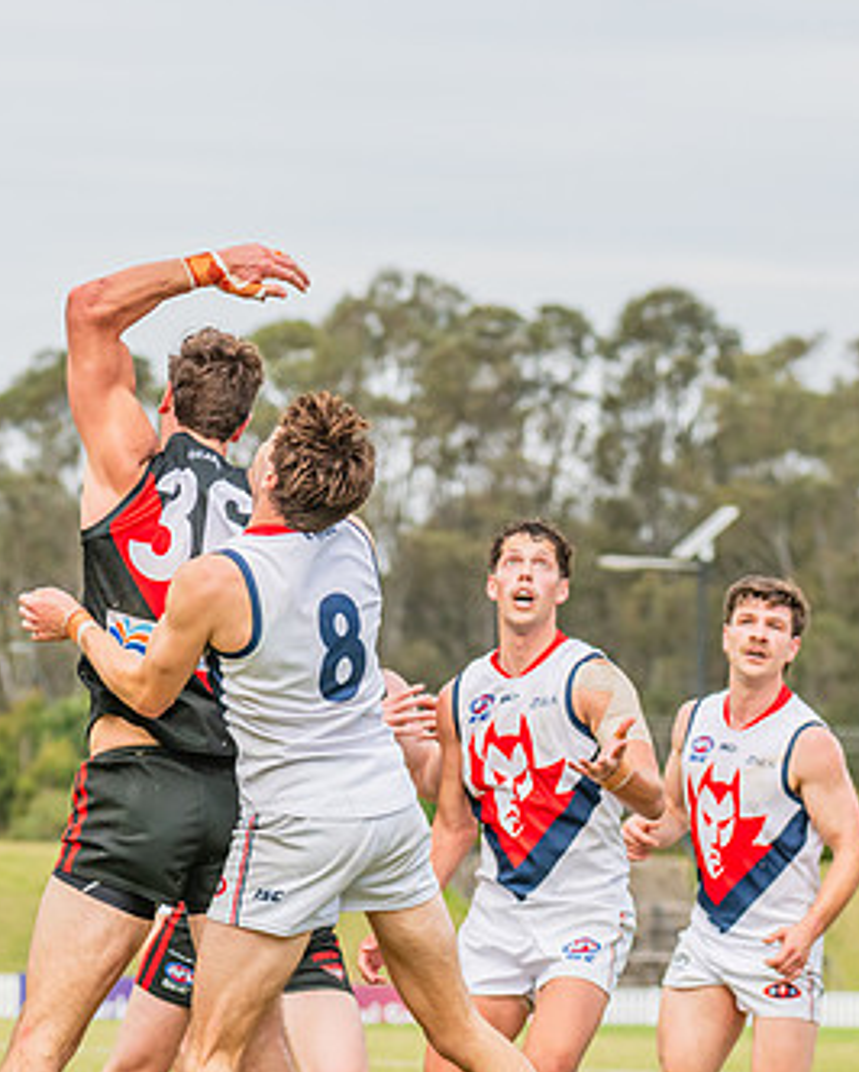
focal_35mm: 302
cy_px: 512
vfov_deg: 6.4
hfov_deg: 5.1
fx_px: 9588
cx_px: 246
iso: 800
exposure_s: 1/1250
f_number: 7.1
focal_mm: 170
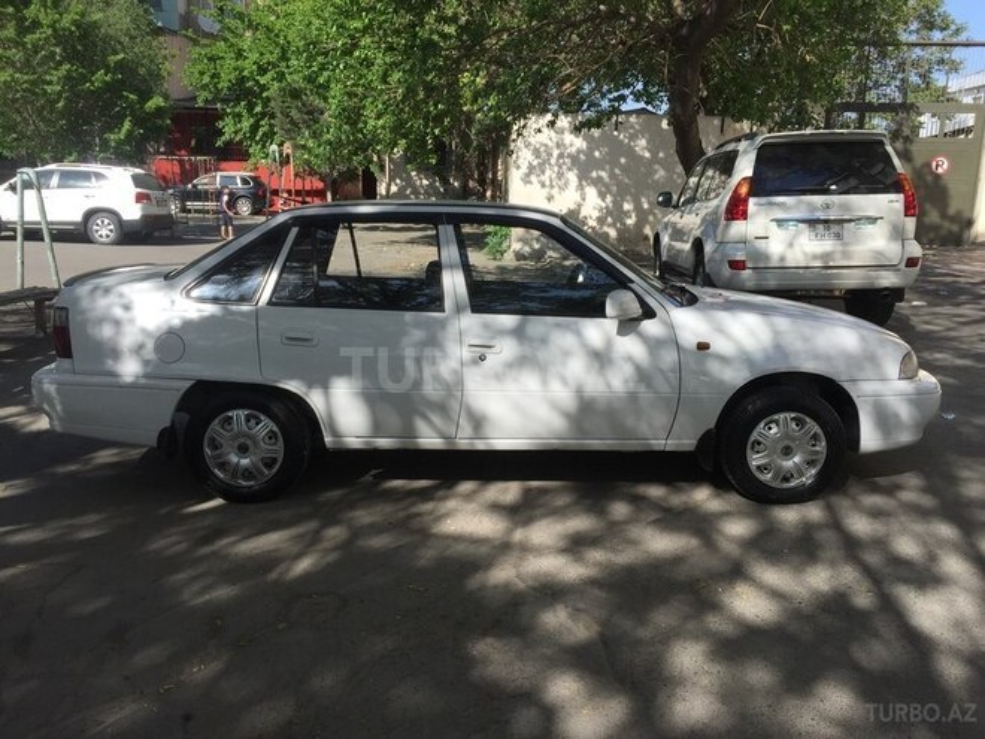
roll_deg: -1.6
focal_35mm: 29
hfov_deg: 61.7
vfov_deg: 48.2
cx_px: 492
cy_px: 370
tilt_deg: -13.1
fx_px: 825
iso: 32
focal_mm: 4.15
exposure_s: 1/1412
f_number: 2.2
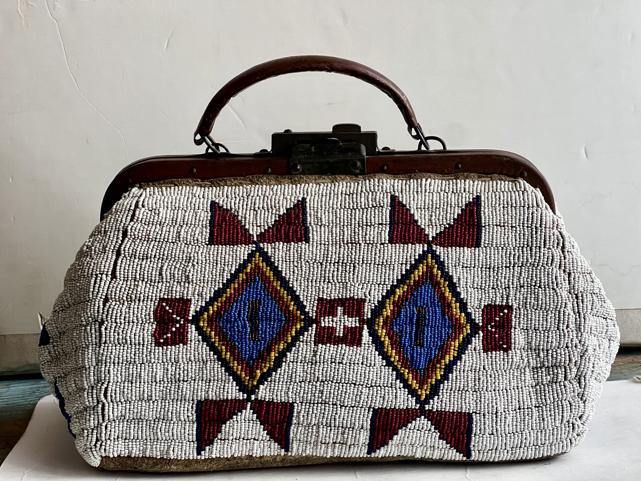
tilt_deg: -10.1
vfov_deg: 19.1
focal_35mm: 77
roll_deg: +1.6
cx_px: 320
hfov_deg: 25.3
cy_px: 240
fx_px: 1426
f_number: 2.8
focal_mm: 9
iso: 200
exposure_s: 1/74
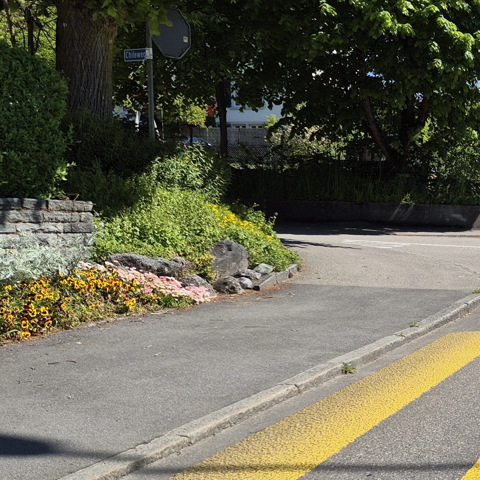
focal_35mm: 60
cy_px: 246
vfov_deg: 28.6
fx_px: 941
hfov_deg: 24.2
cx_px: 663
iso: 25
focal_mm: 5.4
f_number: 1.8
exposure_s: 1/2040
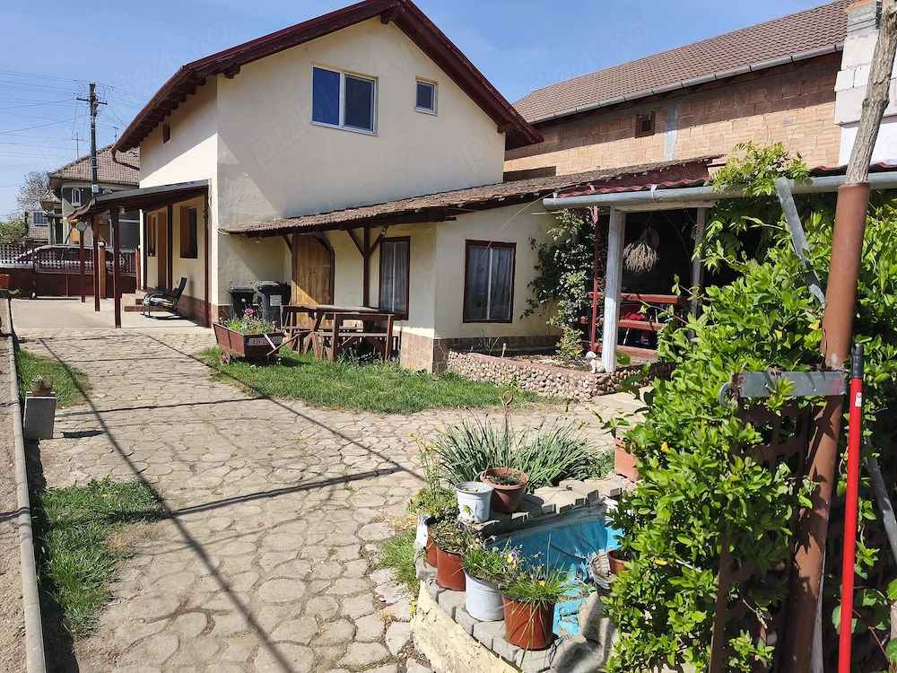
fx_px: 596
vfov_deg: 58.9
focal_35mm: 23
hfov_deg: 73.9
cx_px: 448
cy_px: 336
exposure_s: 1/904
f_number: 1.65
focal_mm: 6.18
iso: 50
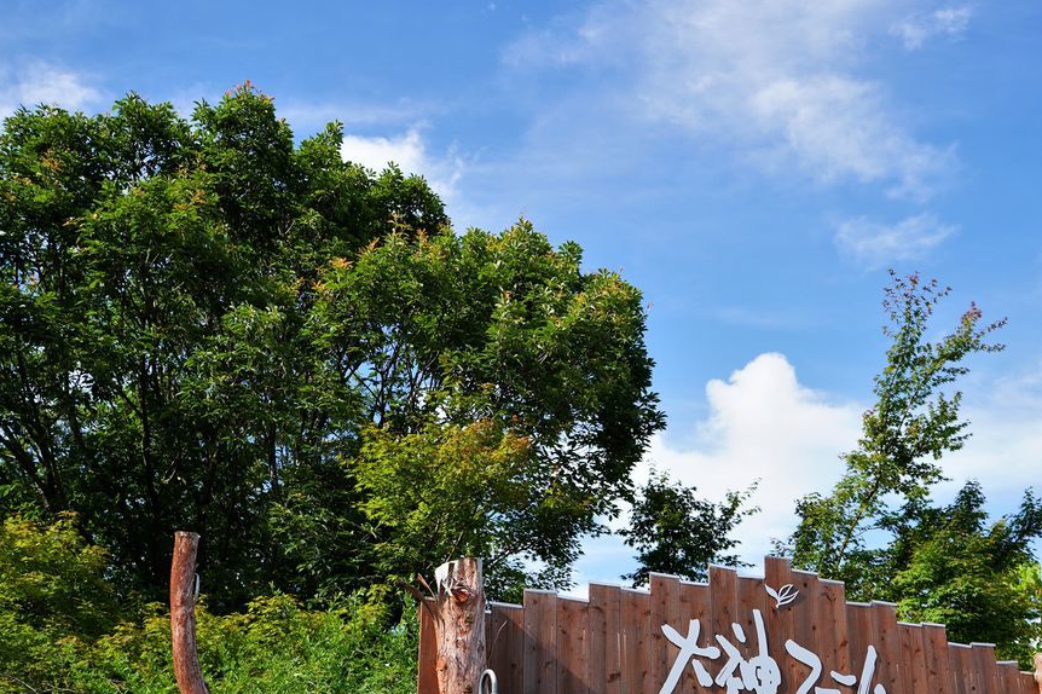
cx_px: 557
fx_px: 1128
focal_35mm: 39
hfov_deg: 49.5
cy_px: 465
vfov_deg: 33.9
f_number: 5
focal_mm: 28
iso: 100
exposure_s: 1/400
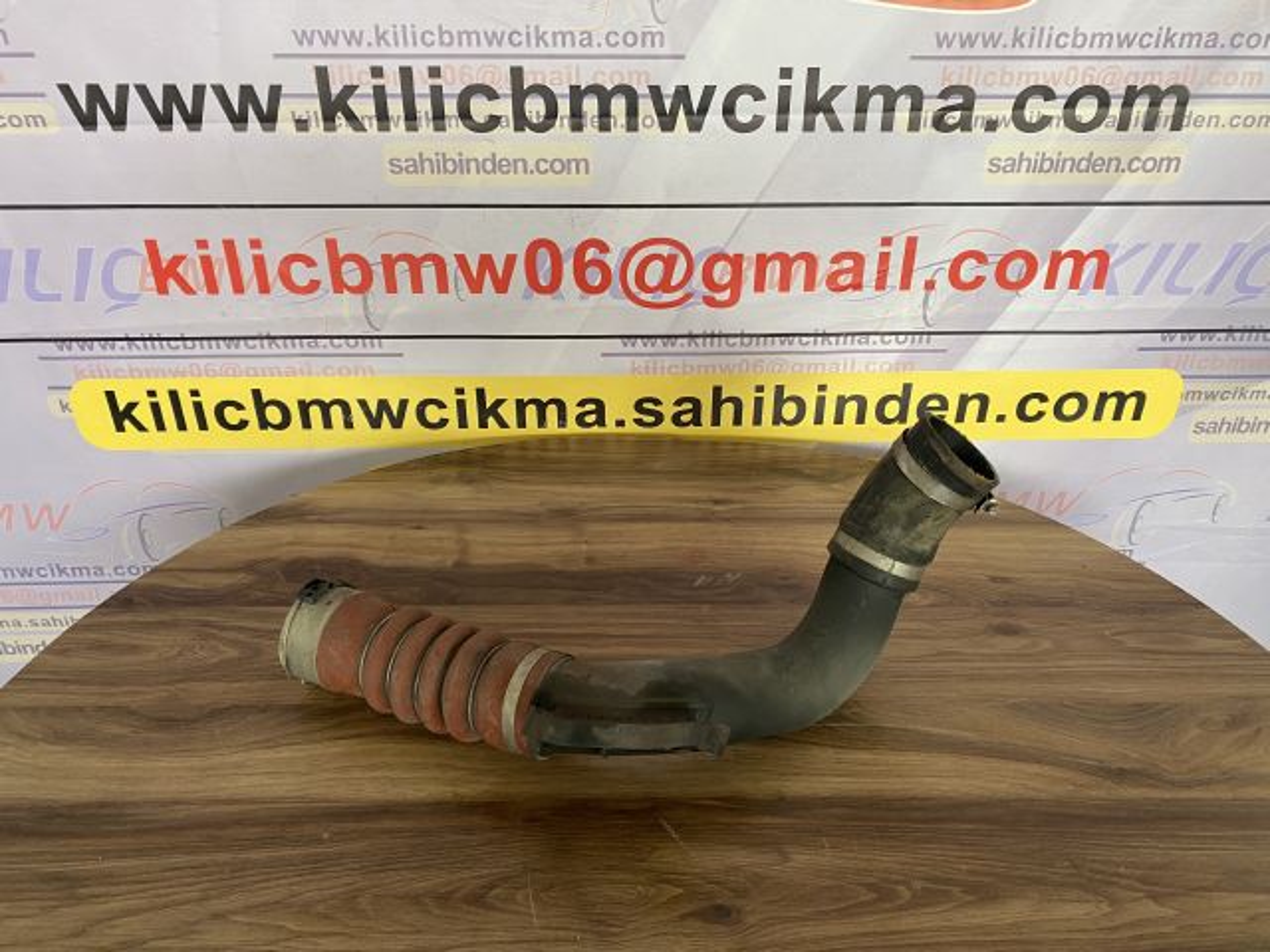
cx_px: 635
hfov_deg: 67.3
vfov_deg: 53.1
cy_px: 476
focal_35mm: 26
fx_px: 954
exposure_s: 1/69
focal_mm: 4.25
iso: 125
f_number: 1.8
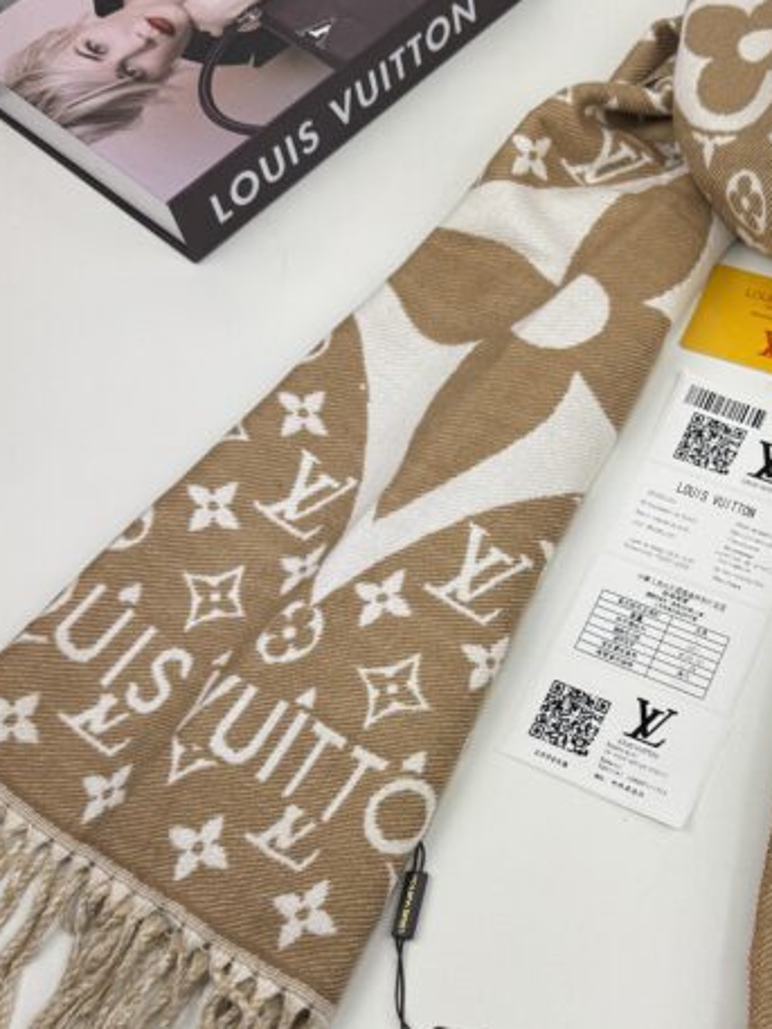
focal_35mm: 42
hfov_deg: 33.4
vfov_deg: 44.7
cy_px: 590
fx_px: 1248
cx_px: 610
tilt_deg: -64.0
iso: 80
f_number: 1.78
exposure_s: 1/407
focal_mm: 6.76
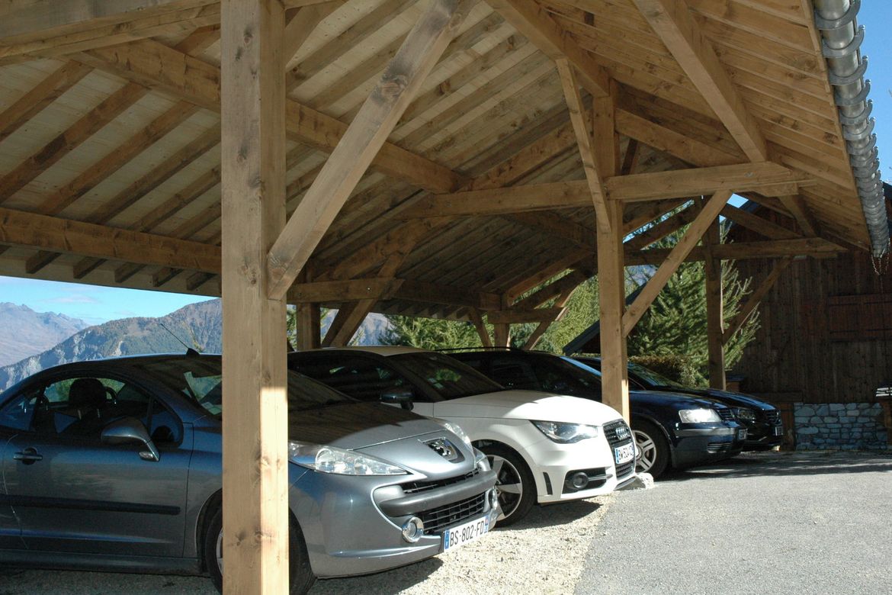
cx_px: 446
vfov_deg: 30.8
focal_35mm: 44
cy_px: 298
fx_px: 1078
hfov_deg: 45.0
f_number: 10
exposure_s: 1/500
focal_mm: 29
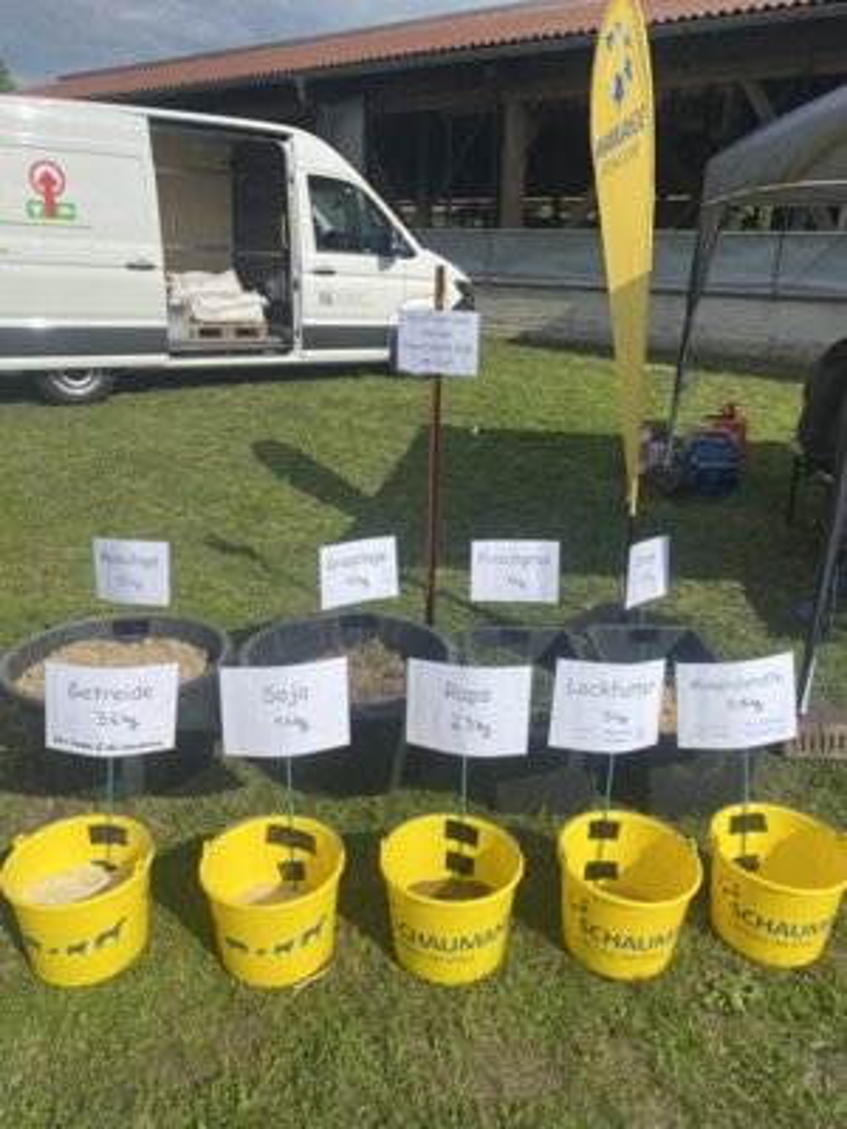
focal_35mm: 26
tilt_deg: -20.0
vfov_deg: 67.3
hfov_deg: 53.1
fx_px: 848
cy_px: 564
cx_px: 424
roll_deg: -1.8
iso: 32
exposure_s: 1/5236
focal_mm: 4.25
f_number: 1.8
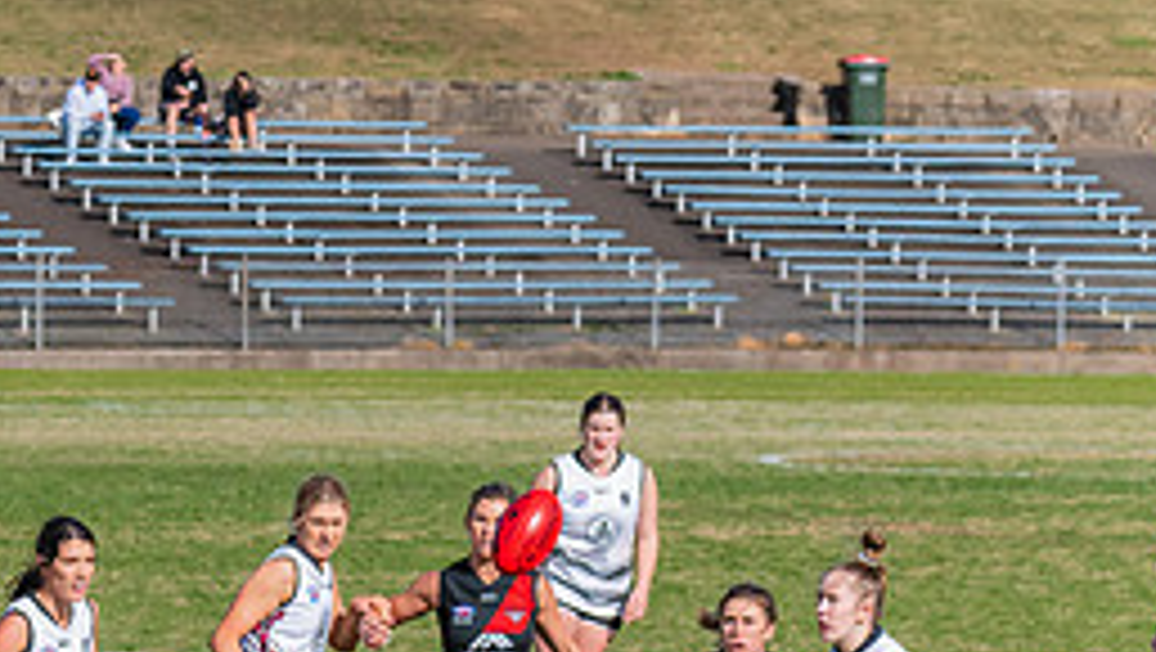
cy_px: 797
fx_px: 13252
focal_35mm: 432
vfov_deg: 2.8
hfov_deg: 5.0
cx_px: -81
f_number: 9
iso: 800
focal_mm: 170
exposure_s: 1/1600
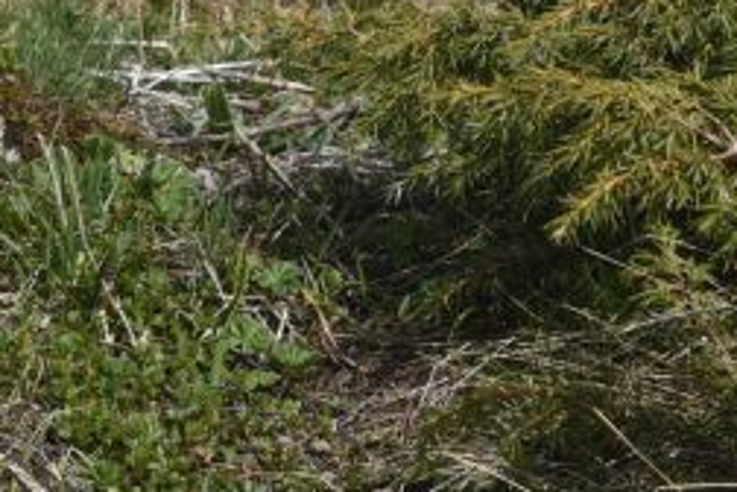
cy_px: 40
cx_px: -643
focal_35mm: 160
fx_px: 3275
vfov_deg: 8.5
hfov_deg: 11.7
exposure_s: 1/500
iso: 125
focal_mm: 31
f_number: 7.1
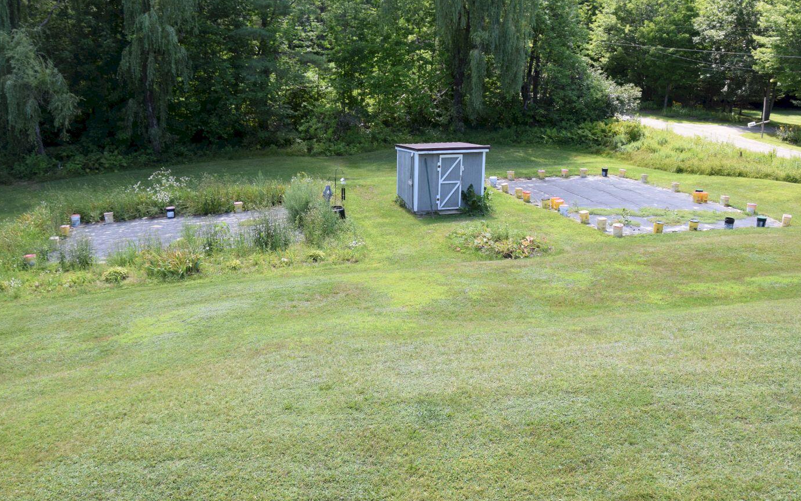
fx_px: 655
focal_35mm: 30
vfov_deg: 41.8
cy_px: 224
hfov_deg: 62.9
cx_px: 413
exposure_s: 1/250
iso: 400
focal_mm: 18
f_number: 8
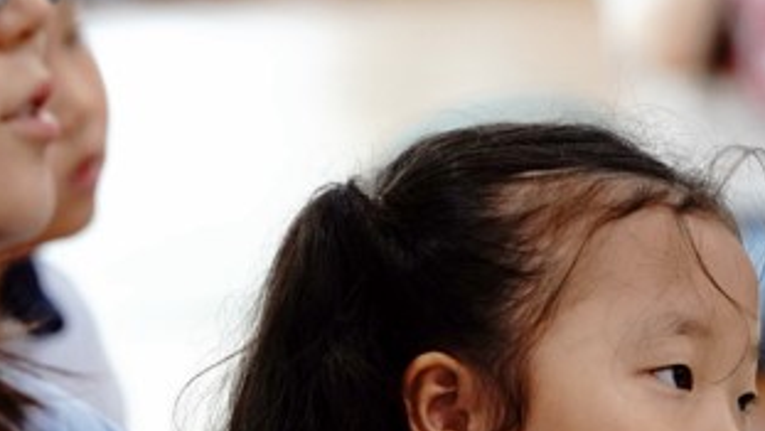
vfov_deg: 2.8
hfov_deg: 5.0
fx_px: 8784
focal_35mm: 433
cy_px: 586
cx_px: 426
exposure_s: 1/160
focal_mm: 143
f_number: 4.5
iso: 2000
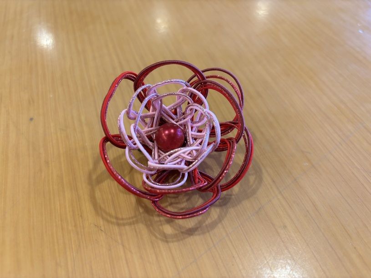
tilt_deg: -49.6
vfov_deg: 53.1
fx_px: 279
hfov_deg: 67.3
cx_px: 186
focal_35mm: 26
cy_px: 139
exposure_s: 1/60
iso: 80
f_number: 1.6
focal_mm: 5.96
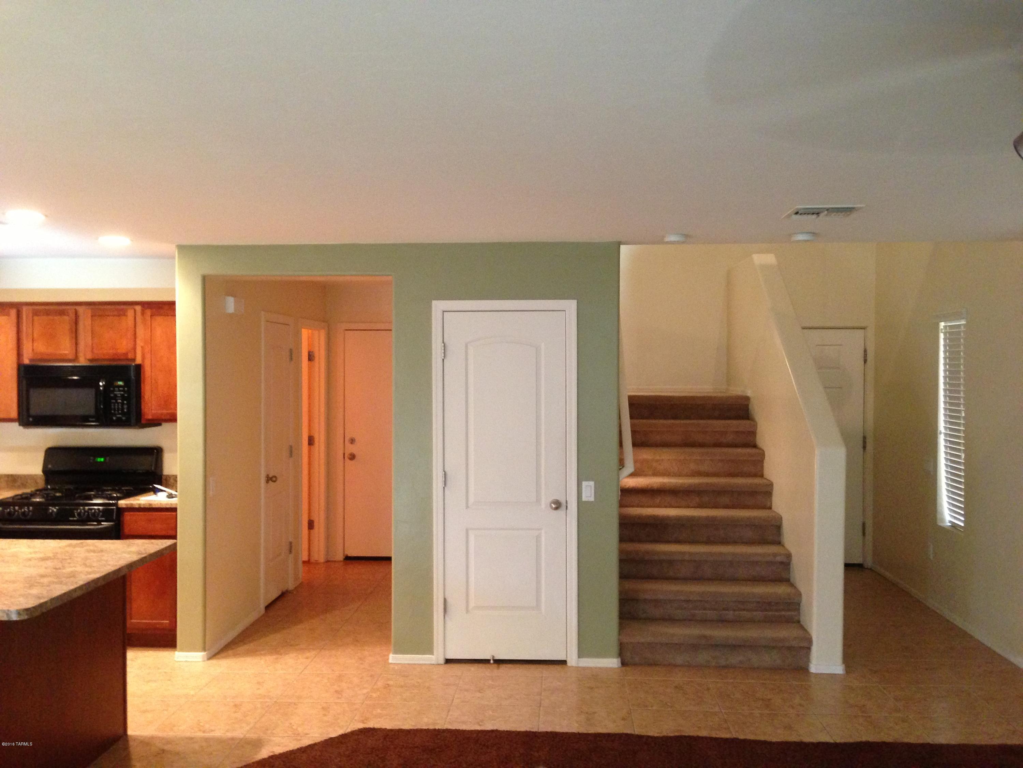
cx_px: 512
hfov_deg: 55.4
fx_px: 975
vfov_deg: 42.9
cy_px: 384
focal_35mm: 33
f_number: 2.4
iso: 320
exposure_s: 1/20
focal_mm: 4.13
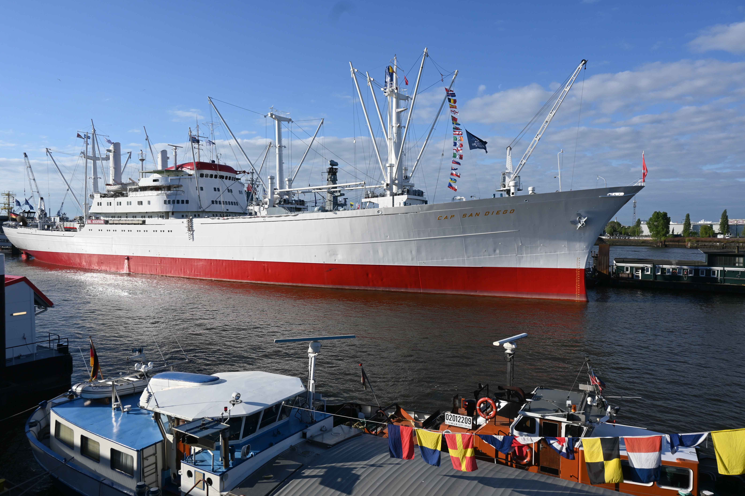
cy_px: 248
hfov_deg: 73.7
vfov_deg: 53.1
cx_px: 372
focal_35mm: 24
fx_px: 497
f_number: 7.1
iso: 100
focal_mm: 16
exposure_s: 1/400
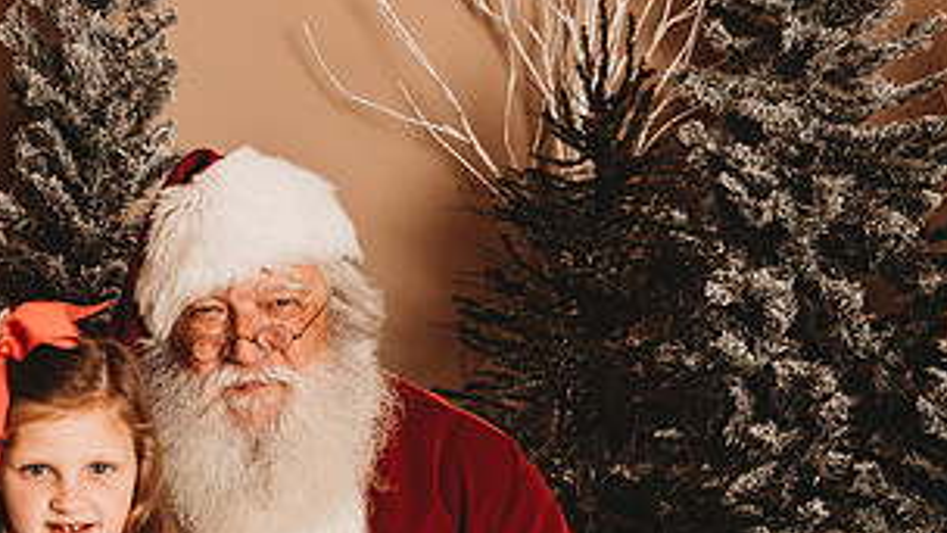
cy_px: 494
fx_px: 1557
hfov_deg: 33.2
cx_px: 234
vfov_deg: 19.0
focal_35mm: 62
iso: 100
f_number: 4
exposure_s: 1/160
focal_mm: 31
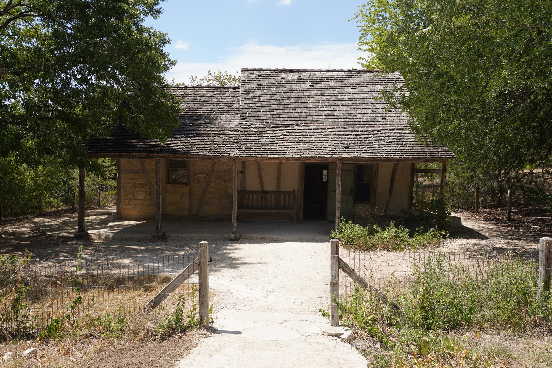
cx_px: 276
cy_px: 184
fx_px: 429
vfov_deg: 46.4
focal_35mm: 28
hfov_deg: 65.5
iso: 100
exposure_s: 1/100
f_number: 11
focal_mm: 28
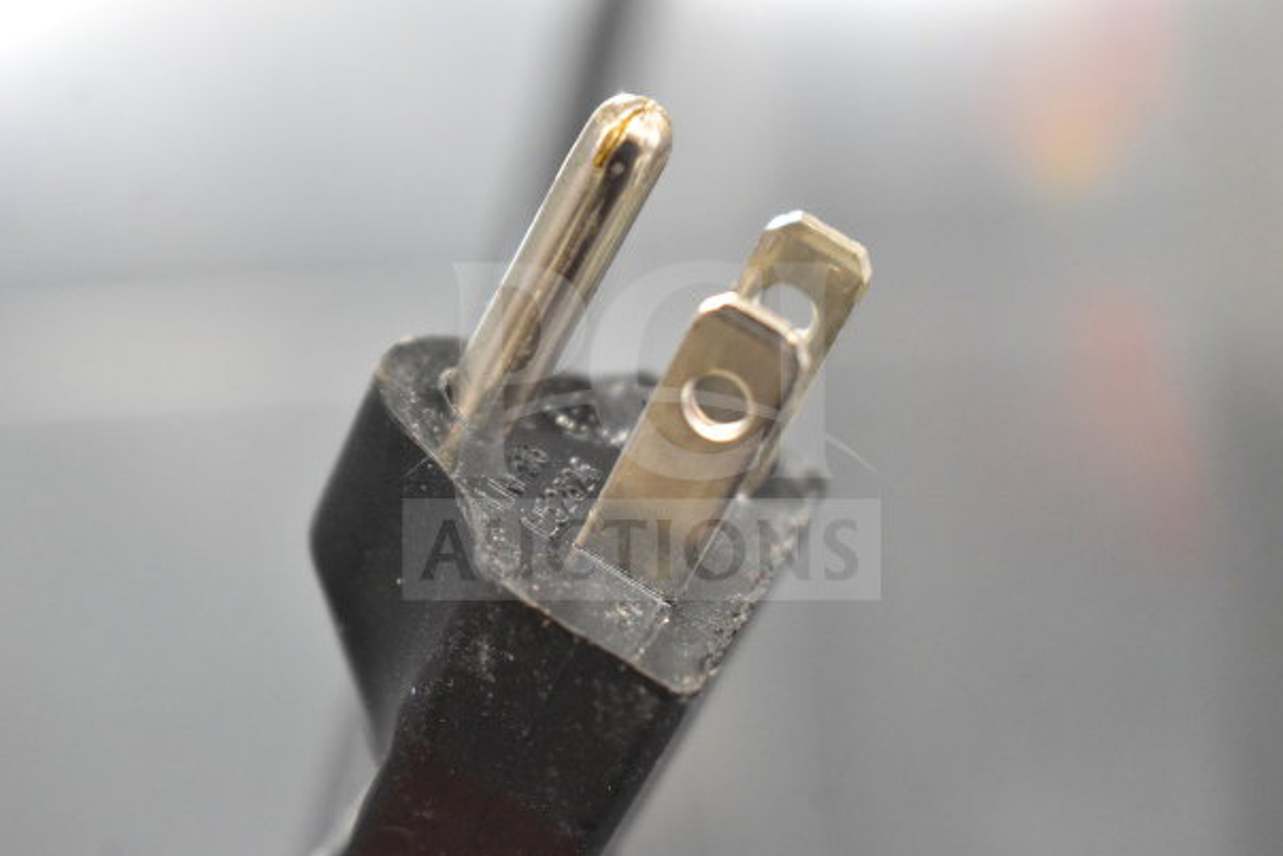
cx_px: 640
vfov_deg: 16.4
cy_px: 431
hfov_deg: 24.3
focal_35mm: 84
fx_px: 2976
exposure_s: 1/125
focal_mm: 55
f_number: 5.6
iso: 6400
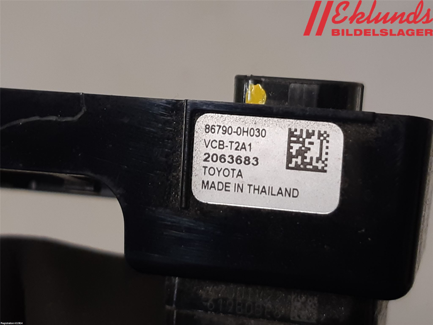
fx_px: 325
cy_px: 162
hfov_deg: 67.3
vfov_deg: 53.1
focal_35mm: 26
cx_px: 216
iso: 100
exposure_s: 1/50
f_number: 1.7
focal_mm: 3.93
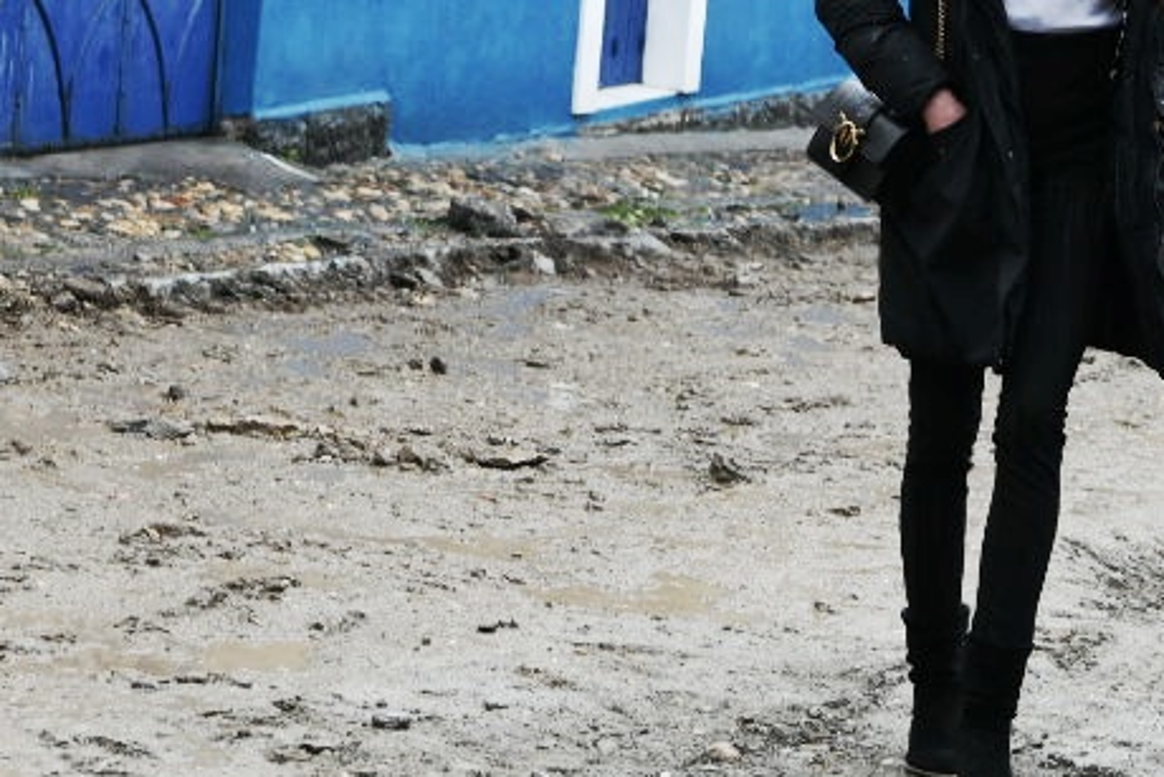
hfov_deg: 11.5
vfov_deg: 7.8
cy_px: 111
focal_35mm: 176
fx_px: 5692
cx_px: 1260
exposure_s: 1/160
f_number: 4.5
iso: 500
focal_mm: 50
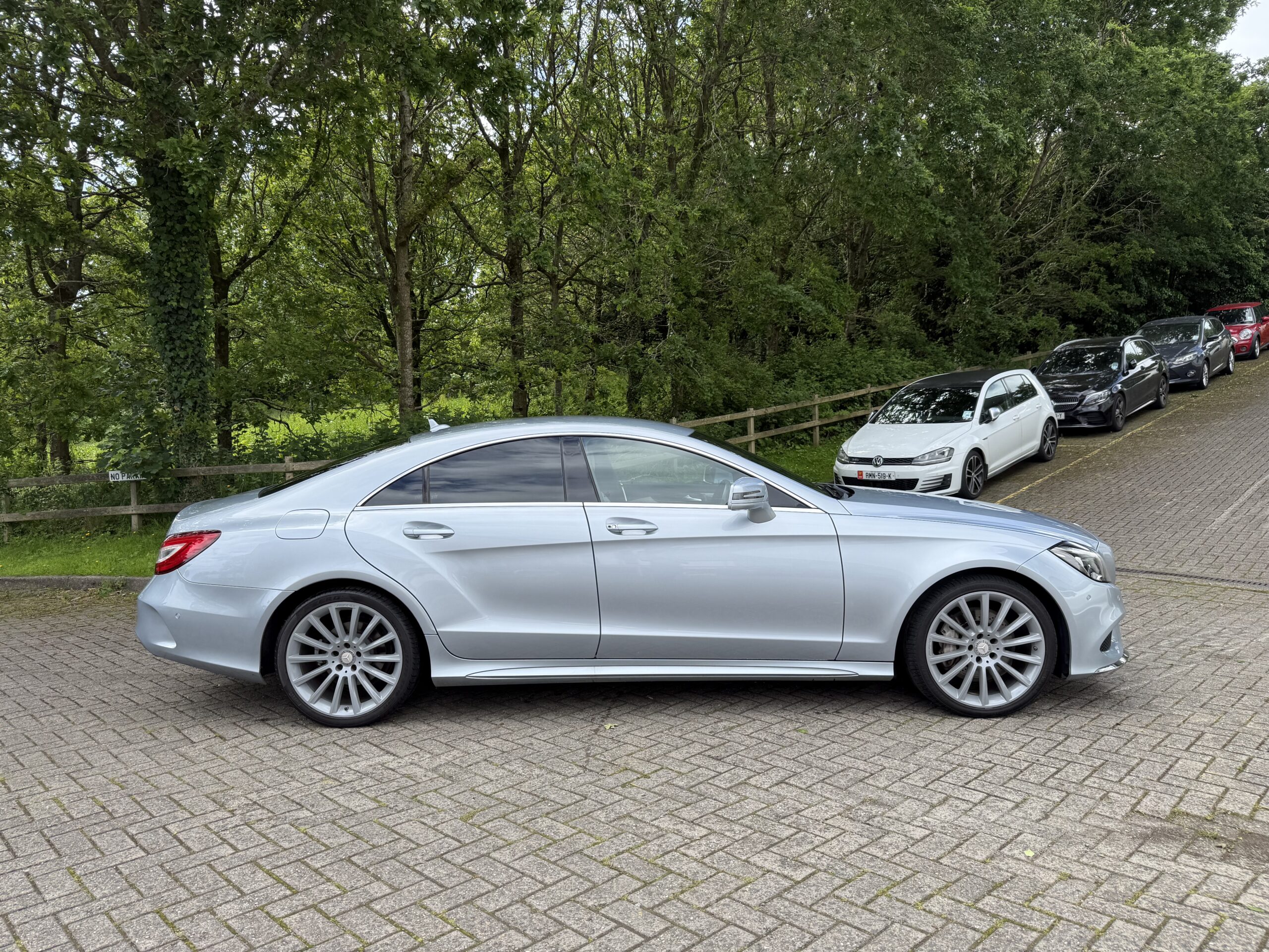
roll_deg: +1.1
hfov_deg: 71.6
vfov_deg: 56.8
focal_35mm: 24
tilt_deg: -2.3
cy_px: 476
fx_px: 880
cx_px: 634
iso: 80
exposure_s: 1/1585
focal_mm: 6.76
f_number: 1.78
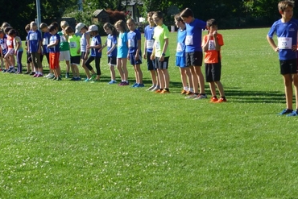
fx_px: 778
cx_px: 97
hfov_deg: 21.6
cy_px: 52
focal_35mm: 94
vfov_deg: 14.5
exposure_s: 1/320
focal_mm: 11
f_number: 4.8
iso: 100
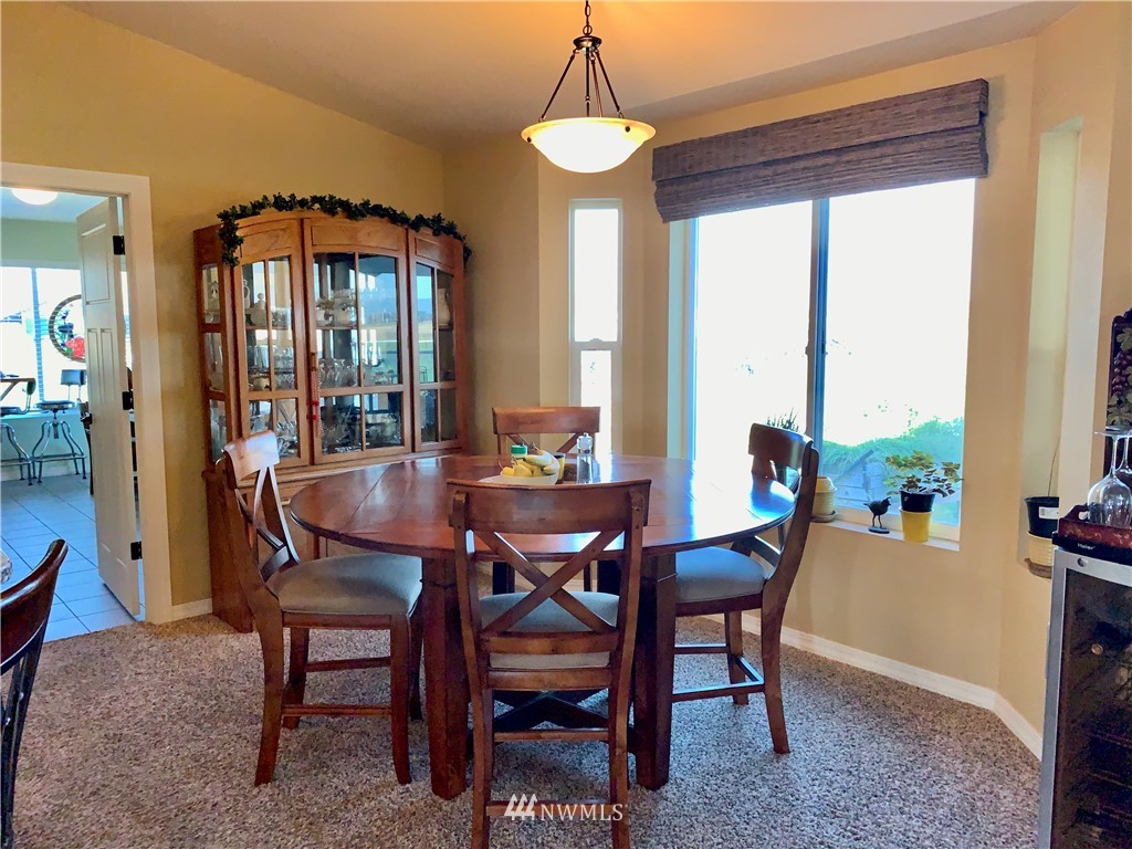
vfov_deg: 53.1
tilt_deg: -6.6
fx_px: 850
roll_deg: +0.4
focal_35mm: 26
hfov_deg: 67.3
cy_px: 424
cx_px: 566
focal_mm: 4.25
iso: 250
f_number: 1.8
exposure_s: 1/260
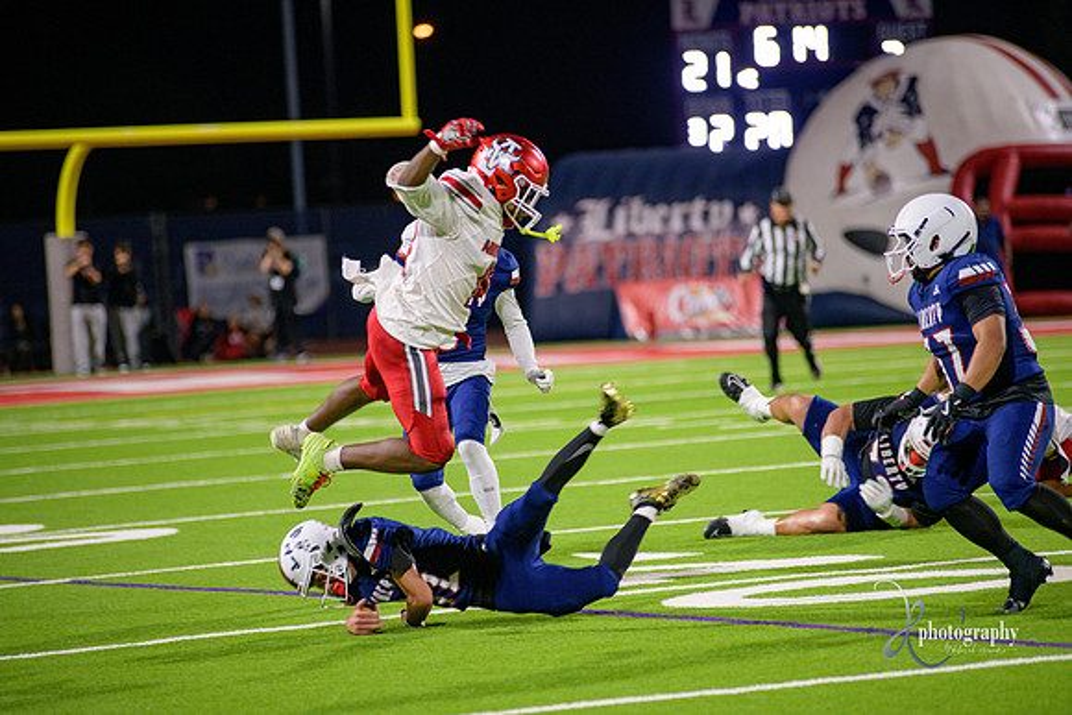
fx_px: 5957
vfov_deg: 6.9
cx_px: 536
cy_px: 358
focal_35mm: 200
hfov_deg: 10.3
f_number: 2.8
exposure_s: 1/320
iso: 2000
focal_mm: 200
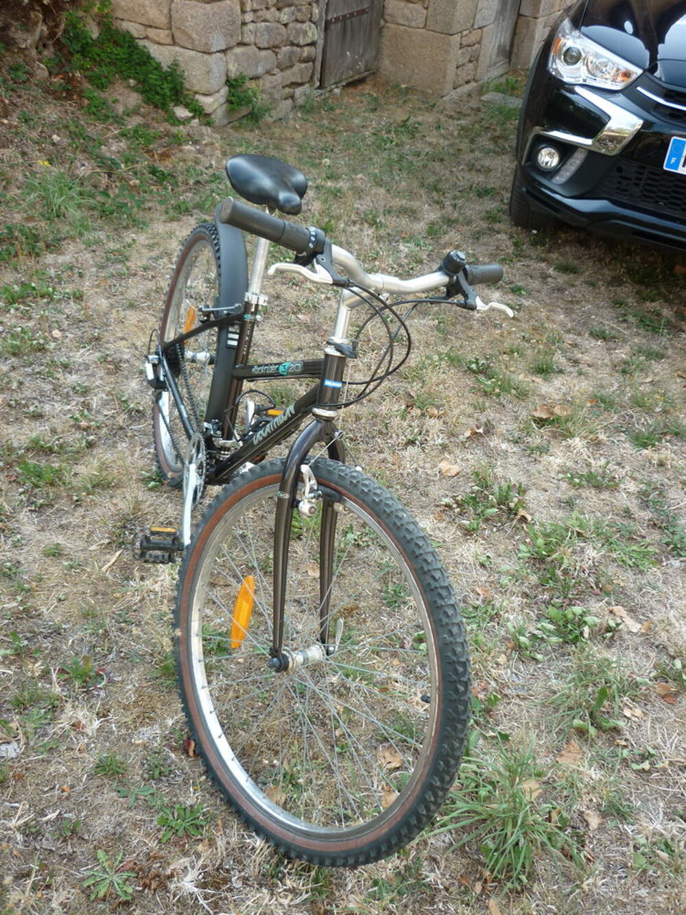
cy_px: 458
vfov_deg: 55.3
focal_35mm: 33
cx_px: 343
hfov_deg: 43.0
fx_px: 872
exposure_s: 1/200
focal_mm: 5.5
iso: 80
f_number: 2.8
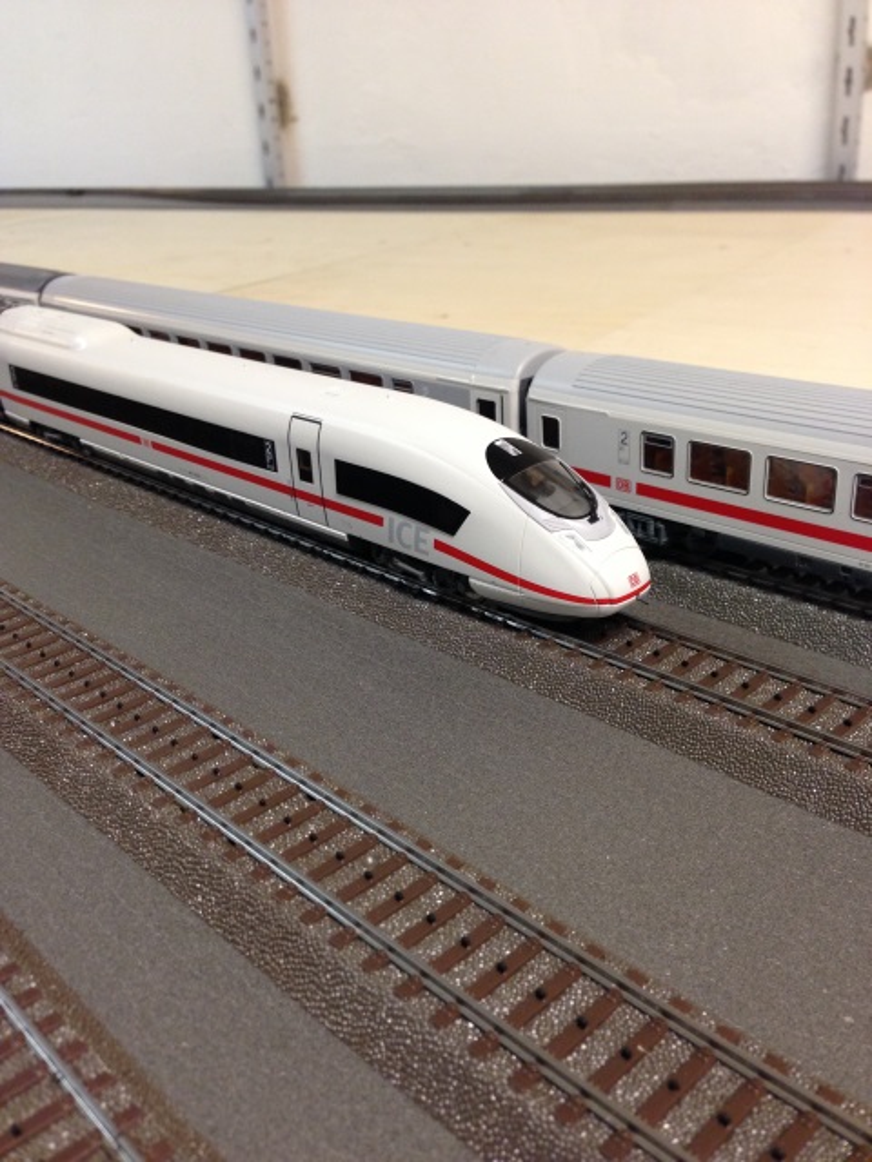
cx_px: 436
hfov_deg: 42.9
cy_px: 581
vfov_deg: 55.4
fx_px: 1108
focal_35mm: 33
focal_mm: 4.12
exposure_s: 1/20
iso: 125
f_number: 2.4
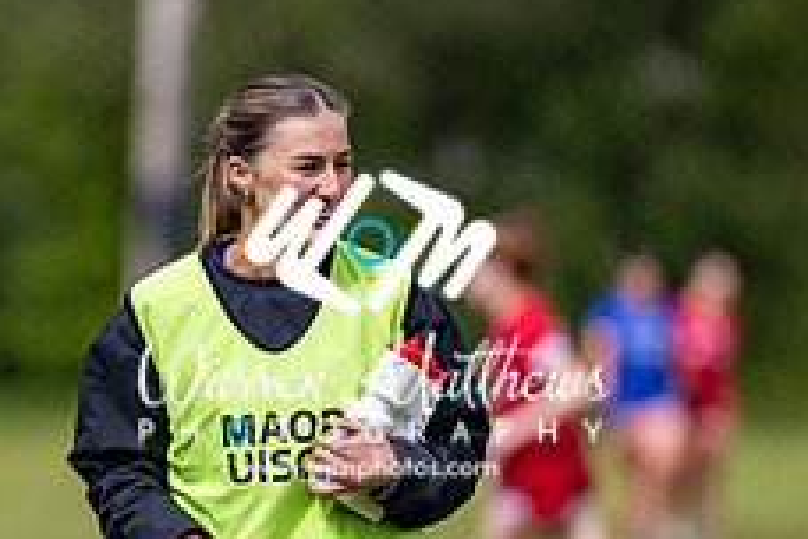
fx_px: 17101
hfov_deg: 2.7
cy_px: 321
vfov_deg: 1.8
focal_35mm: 762
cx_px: 369
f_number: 2.8
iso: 180
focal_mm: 300
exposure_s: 1/4000
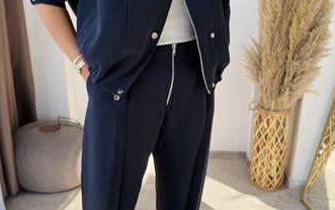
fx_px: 374
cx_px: 166
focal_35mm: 41
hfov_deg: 48.2
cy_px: 105
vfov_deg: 31.3
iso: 125
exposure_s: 1/202
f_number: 1.78
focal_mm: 6.76
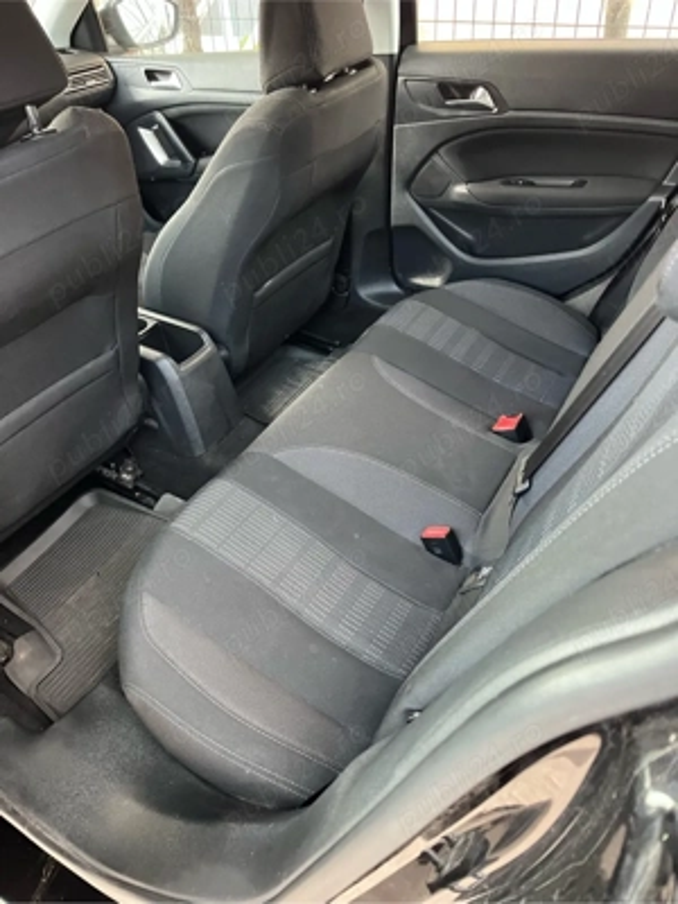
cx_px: 339
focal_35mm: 26
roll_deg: +6.1
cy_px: 452
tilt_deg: -39.8
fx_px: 679
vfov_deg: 67.3
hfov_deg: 53.1
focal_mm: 5.1
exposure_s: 1/60
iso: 400
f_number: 1.6
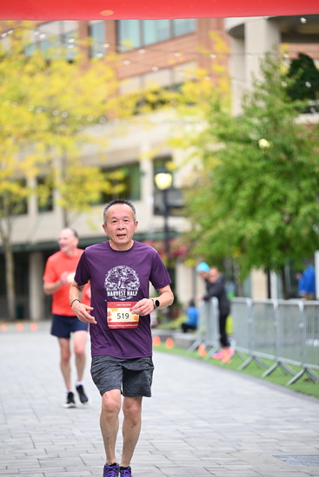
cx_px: 160
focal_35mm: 140
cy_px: 238
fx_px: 1860
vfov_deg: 14.6
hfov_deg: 9.8
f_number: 2.8
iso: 640
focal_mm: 140
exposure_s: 1/1600
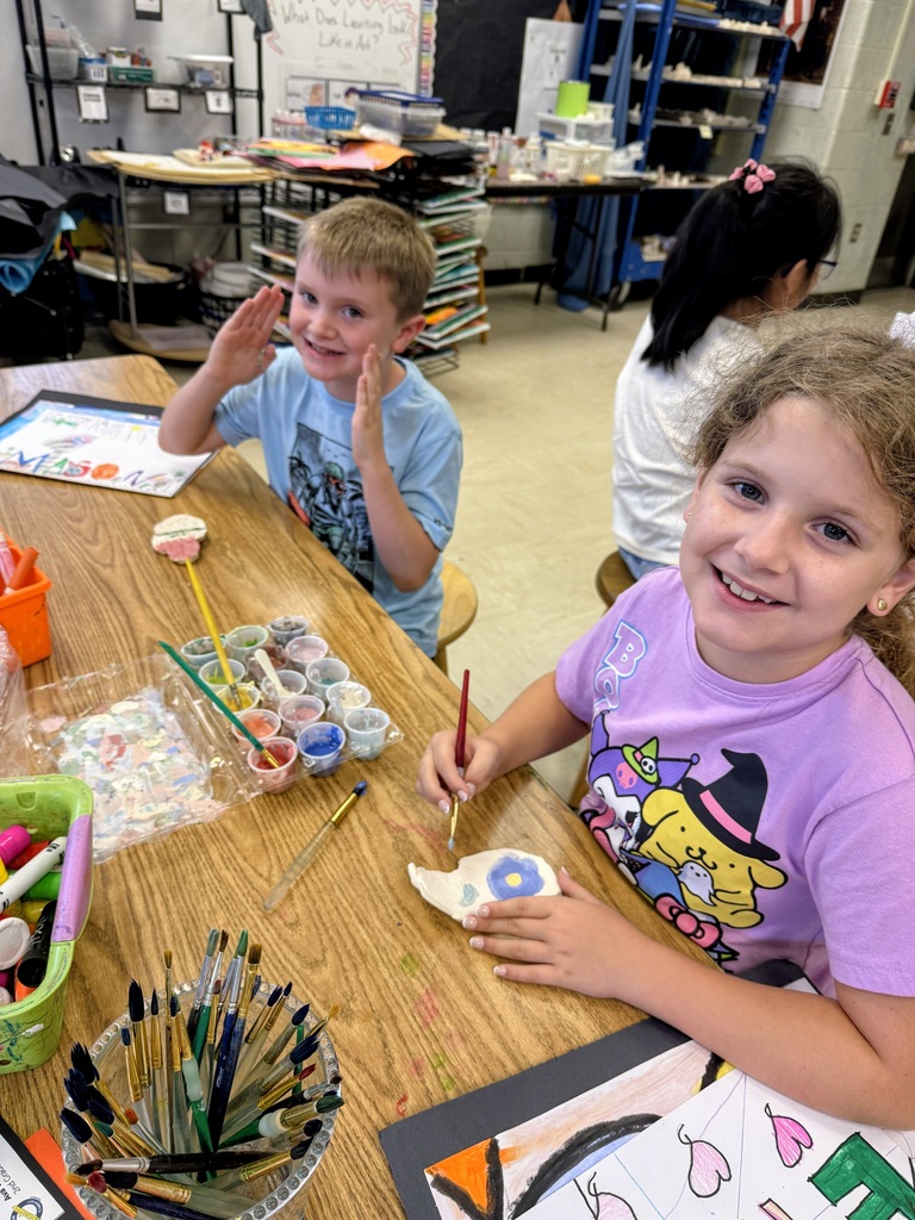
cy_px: 610
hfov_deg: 56.8
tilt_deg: -33.3
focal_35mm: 24
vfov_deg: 71.6
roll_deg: -5.4
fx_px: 846
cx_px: 458
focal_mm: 6.76
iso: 100
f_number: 1.78
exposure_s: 1/120
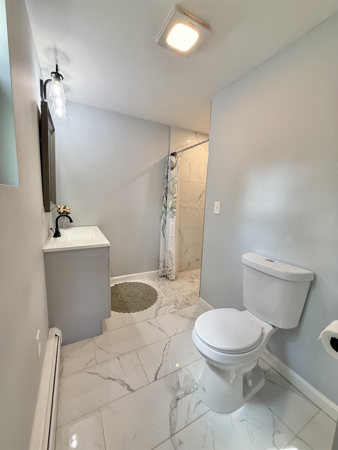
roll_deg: -1.7
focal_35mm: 14
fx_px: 182
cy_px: 225
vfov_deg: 102.1
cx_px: 169
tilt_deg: -7.4
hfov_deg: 85.7
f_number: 2.2
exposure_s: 1/120
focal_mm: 2.22
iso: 200
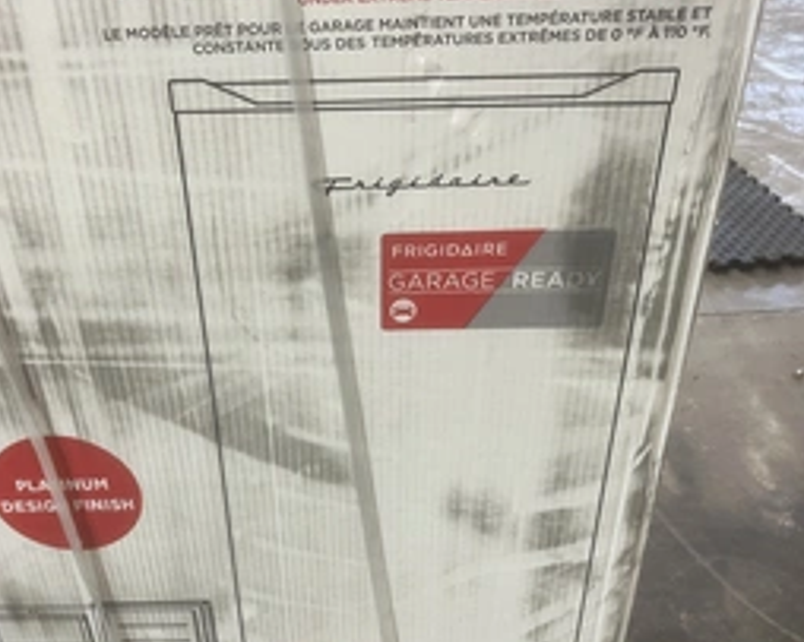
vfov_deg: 37.2
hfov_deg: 45.6
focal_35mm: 40
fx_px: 951
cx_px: 326
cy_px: 380
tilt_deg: -34.9
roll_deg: +3.6
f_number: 1.6
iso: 100
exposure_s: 1/60
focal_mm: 5.1
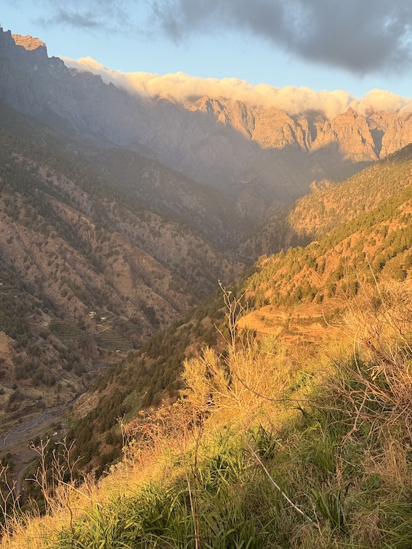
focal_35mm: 48
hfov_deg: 30.3
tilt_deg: -4.8
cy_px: 274
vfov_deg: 39.7
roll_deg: -5.8
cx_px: 206
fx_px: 762
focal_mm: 6.76
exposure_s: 1/693
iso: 100
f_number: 1.78
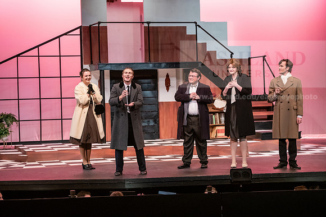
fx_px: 833
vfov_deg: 14.9
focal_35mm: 92
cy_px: 108
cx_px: 163
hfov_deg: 22.1
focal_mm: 92
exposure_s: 1/200
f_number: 3.2
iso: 3200
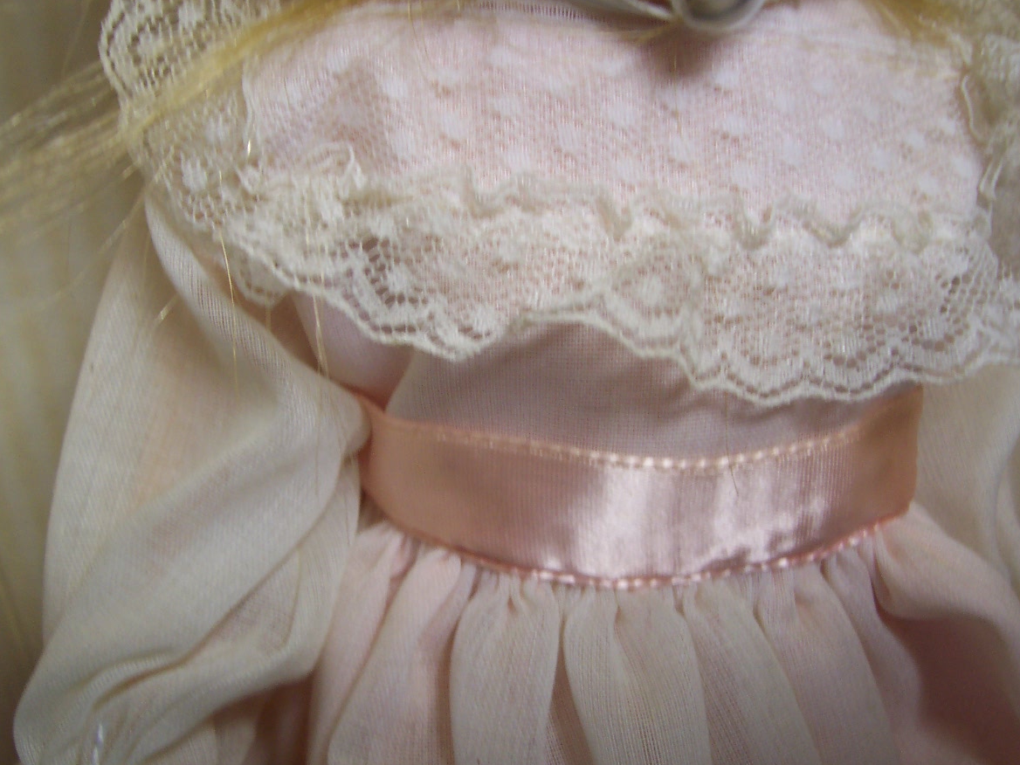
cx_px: 523
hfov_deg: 49.0
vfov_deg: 37.7
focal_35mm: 38
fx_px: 1120
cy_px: 392
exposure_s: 1/45
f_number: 2.8
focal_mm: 5.6
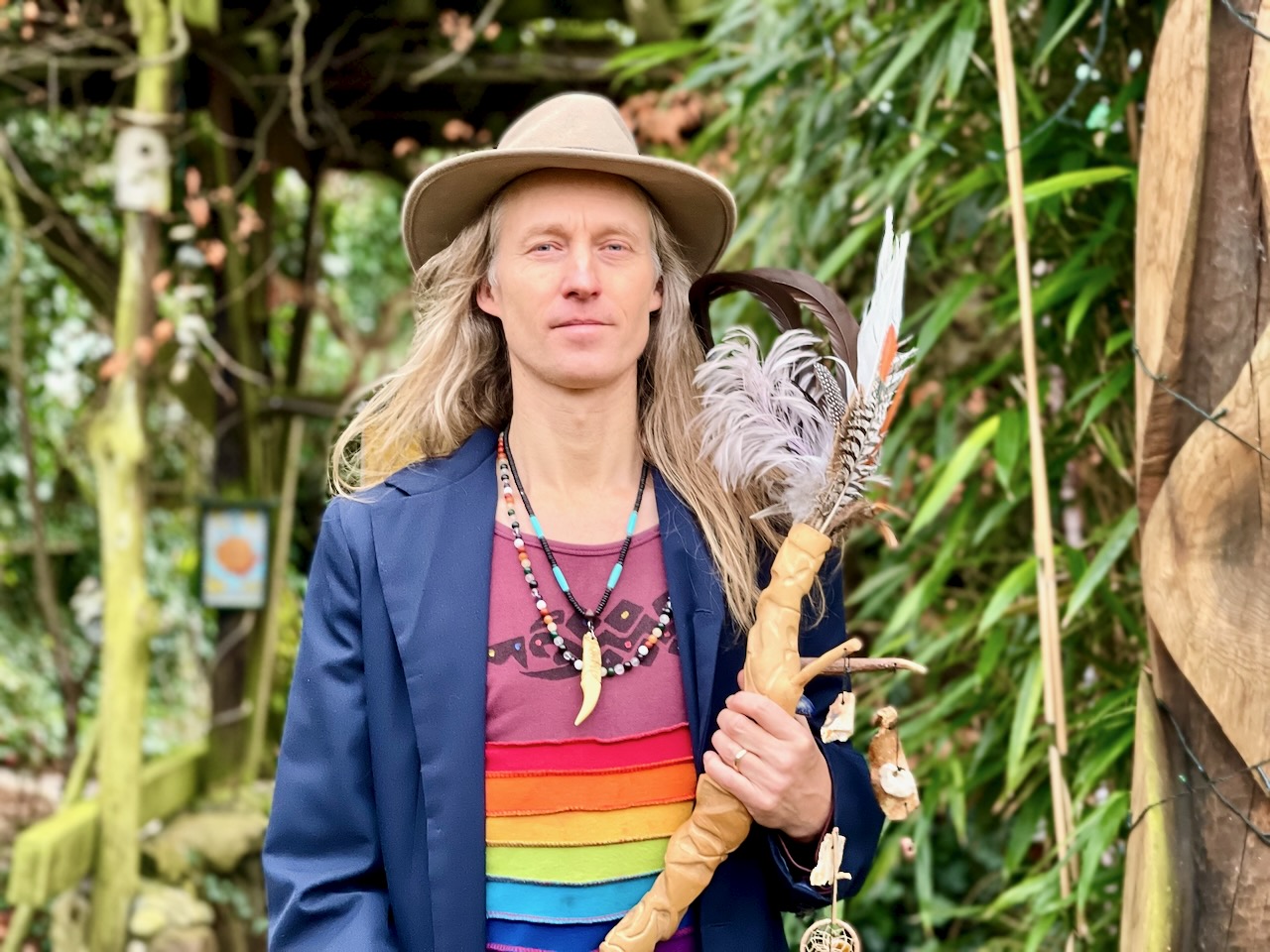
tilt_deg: +0.3
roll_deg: -0.9
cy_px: 476
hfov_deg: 30.3
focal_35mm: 64
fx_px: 2348
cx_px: 635
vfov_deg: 22.9
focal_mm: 7.5
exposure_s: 1/99
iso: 250
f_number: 2.2
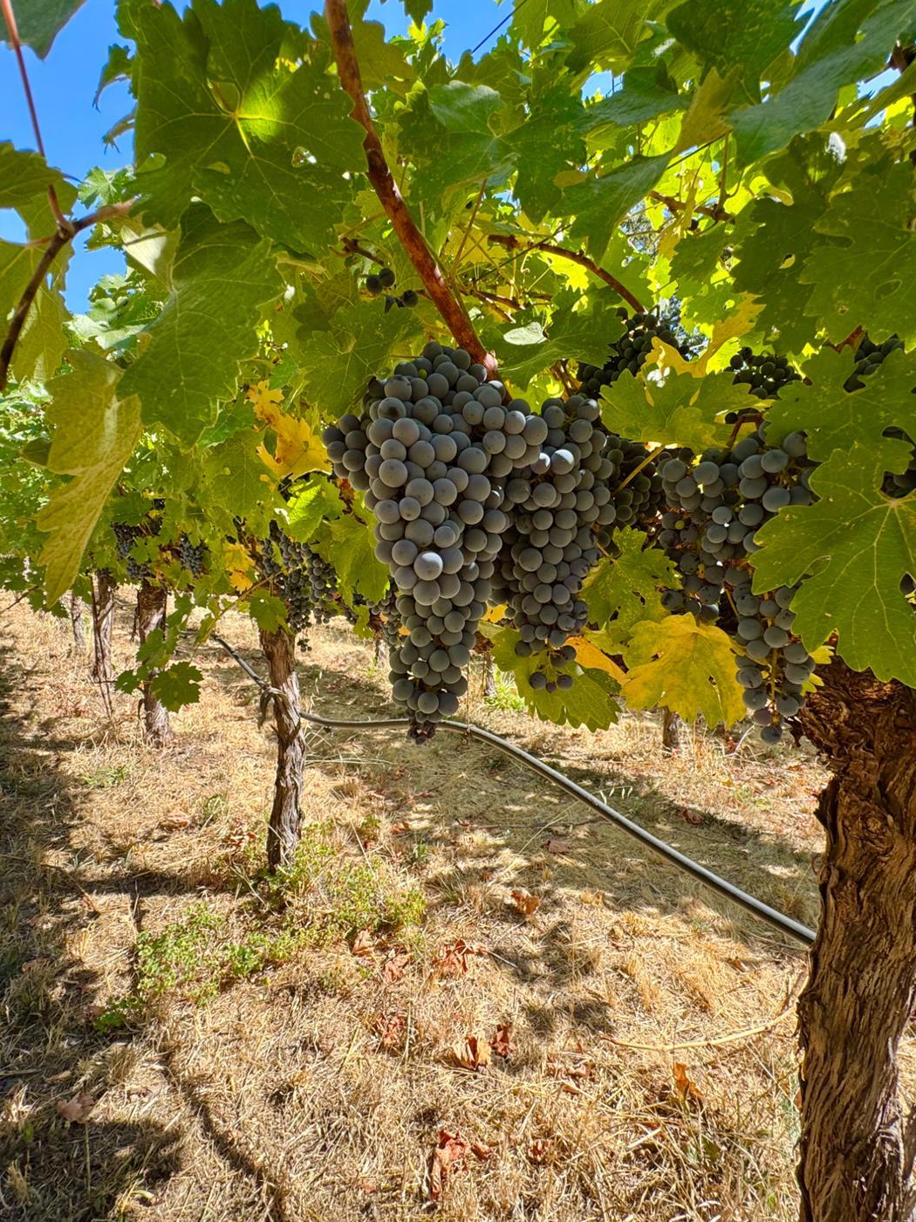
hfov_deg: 81.7
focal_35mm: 15
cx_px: 462
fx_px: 529
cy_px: 603
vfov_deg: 98.2
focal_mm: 2.22
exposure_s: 1/229
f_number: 2.2
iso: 40
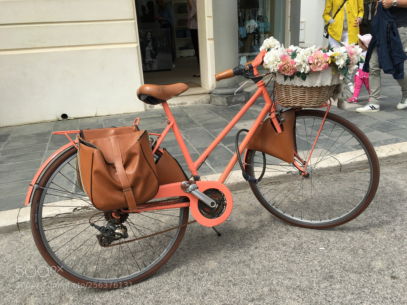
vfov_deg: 48.2
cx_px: 204
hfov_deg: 61.7
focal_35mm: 29
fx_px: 341
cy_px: 152
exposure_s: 1/1538
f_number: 2.2
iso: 25
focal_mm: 4.15
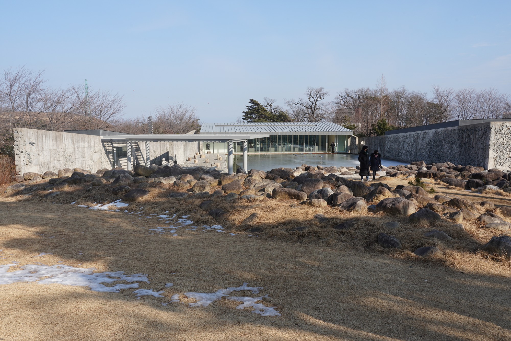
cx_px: 256
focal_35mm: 29
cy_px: 170
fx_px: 412
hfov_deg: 63.7
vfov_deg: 45.0
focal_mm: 29
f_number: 18
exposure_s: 1/100
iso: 200
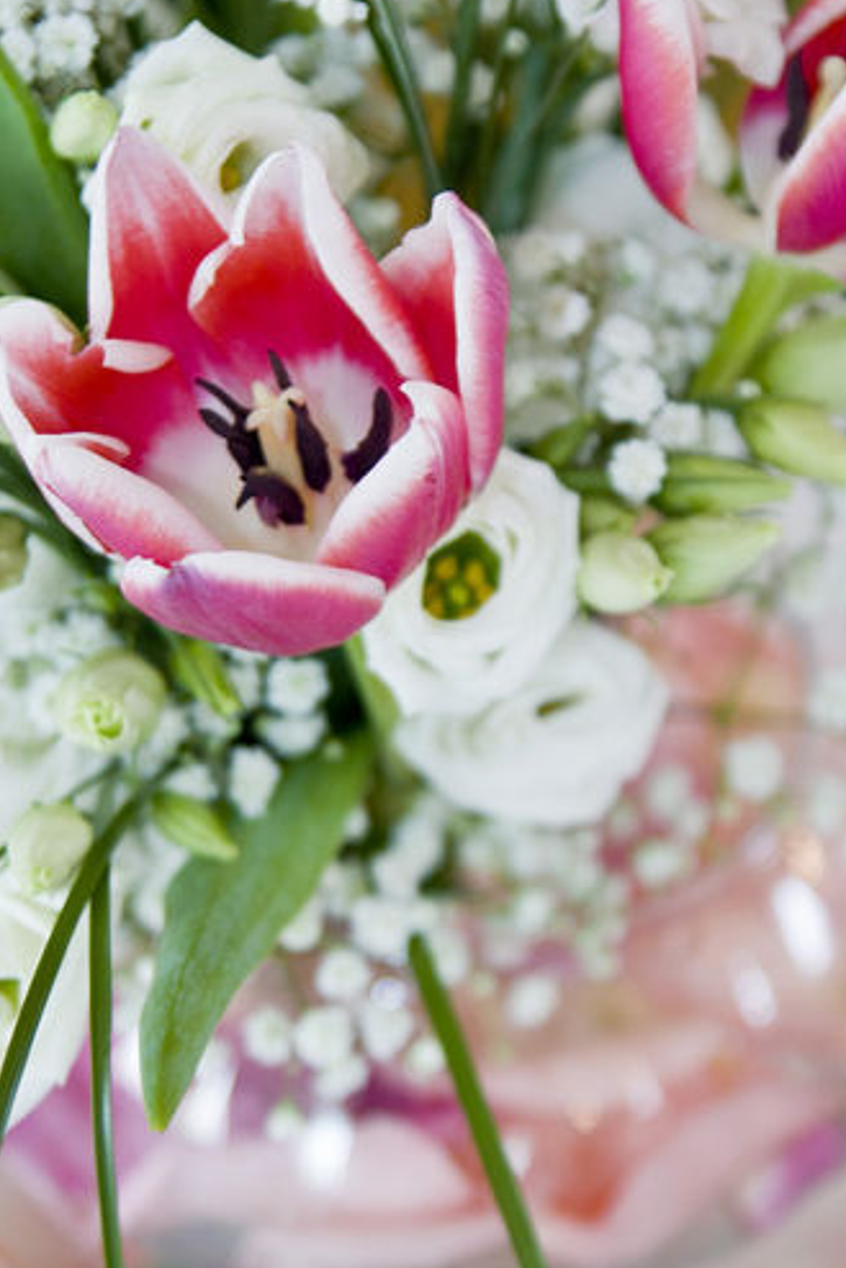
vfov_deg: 21.3
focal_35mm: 96
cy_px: 604
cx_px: 589
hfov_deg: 14.2
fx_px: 3378
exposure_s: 1/10
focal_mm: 35
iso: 200
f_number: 2.8
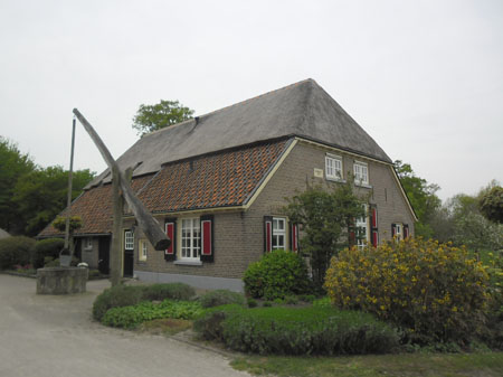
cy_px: 188
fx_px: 392
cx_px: 252
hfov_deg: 65.4
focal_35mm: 27
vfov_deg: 51.3
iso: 80
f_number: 3.5
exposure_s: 1/724
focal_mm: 4.9
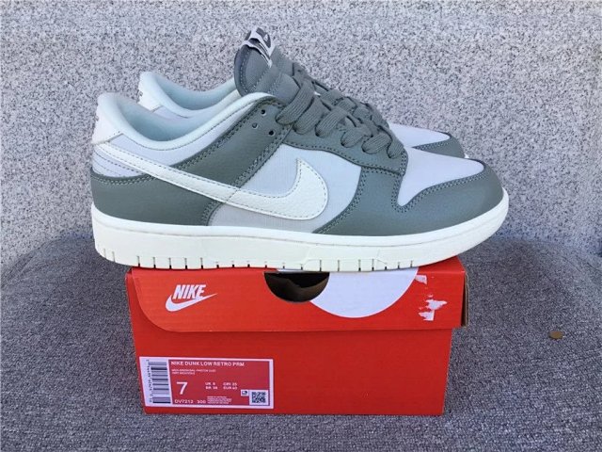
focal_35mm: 31
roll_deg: +0.8
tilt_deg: -21.5
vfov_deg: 45.4
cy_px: 226
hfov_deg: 58.4
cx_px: 301
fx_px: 539
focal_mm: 3.3
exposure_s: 1/129
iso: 25
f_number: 2.4
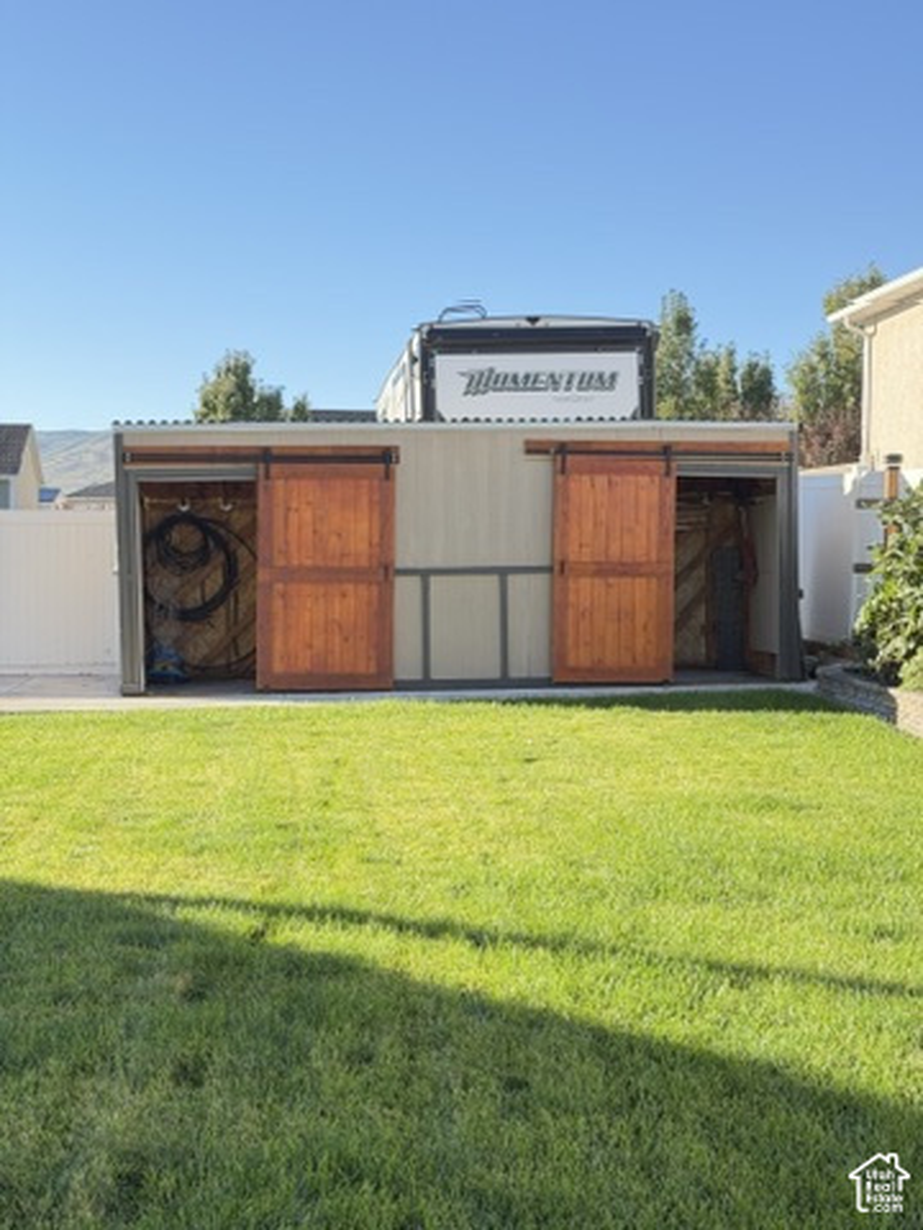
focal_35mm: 48
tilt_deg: -1.2
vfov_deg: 39.7
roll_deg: -0.3
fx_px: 1706
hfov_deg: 30.3
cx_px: 462
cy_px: 615
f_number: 1.78
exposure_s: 1/917
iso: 100
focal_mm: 6.76
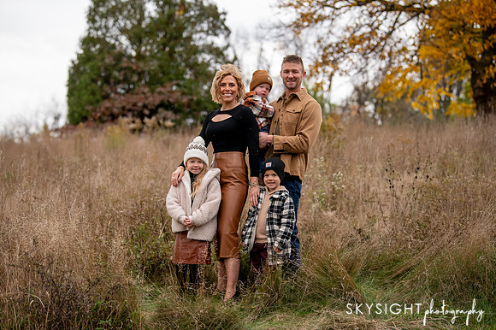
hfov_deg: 23.7
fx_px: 1184
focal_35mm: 86
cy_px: 165
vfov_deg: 15.9
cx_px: 248
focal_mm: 86
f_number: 3.2
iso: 1600
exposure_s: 1/800
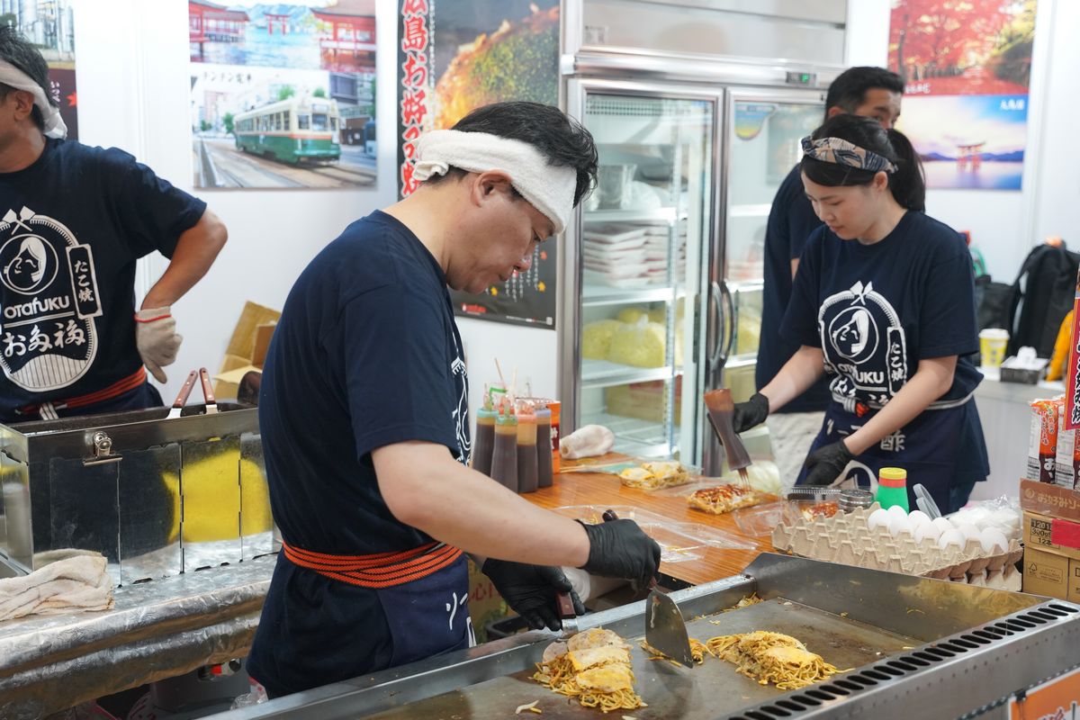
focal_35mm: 45
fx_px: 1350
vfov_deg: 29.9
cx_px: 540
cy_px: 360
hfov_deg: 43.6
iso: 2000
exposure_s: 1/160
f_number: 4
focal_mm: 45
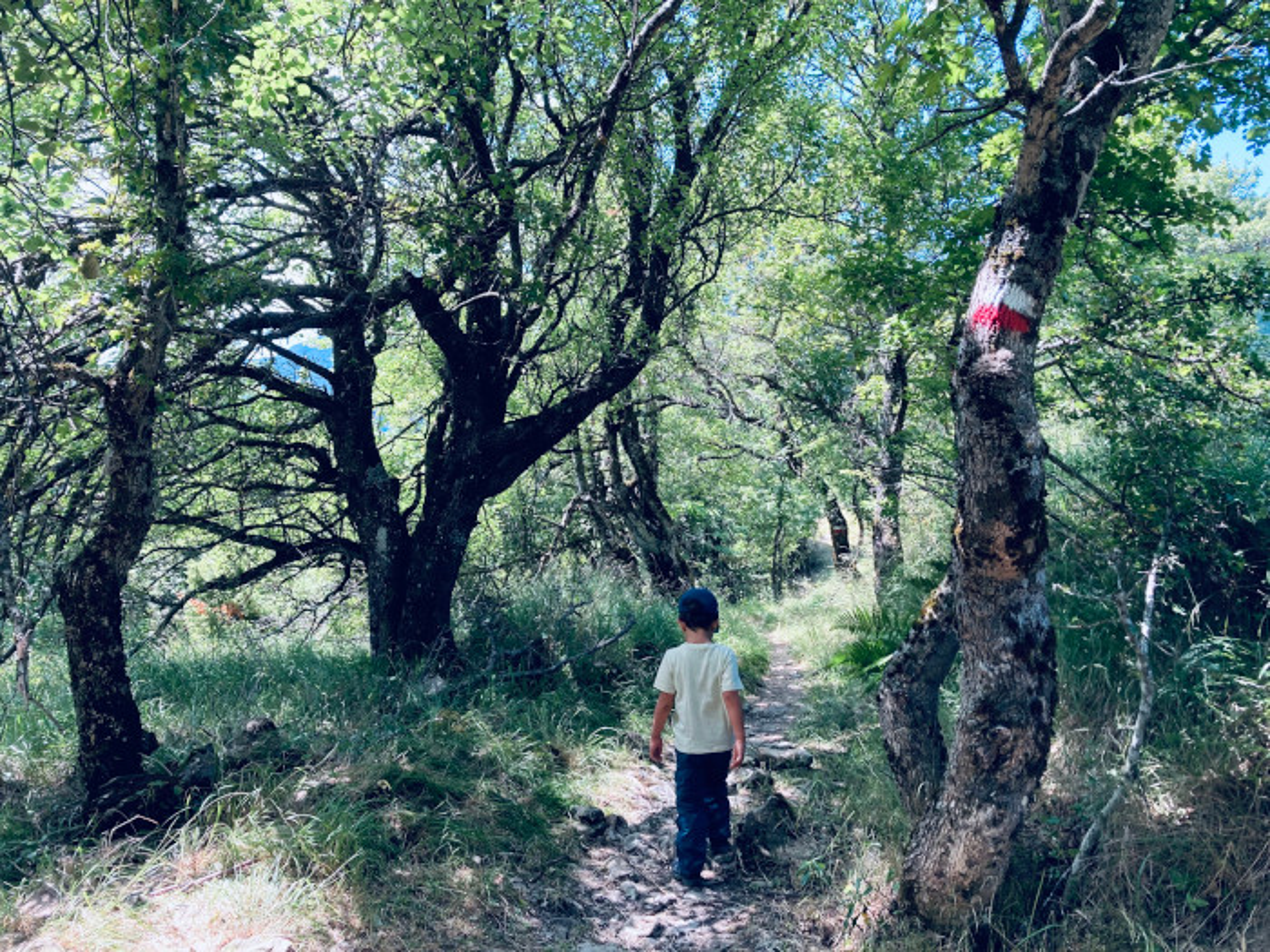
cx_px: 635
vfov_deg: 49.7
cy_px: 476
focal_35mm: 28
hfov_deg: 63.4
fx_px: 1027
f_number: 1.8
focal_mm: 3.99
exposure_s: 1/125
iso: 20
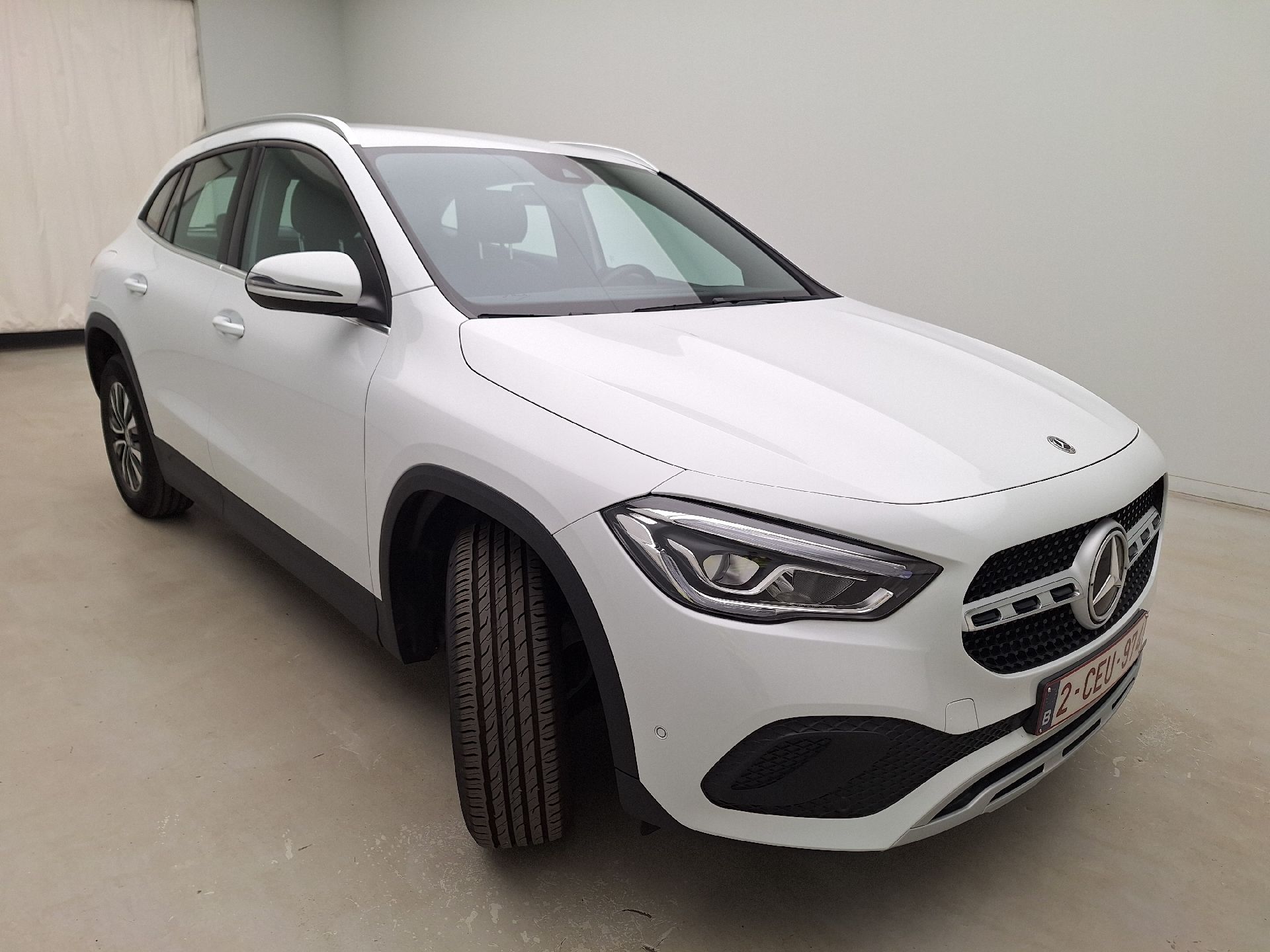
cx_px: 635
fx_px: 844
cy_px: 476
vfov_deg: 58.9
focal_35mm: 23
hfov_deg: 73.9
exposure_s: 1/131
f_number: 1.8
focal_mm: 5.54
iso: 40
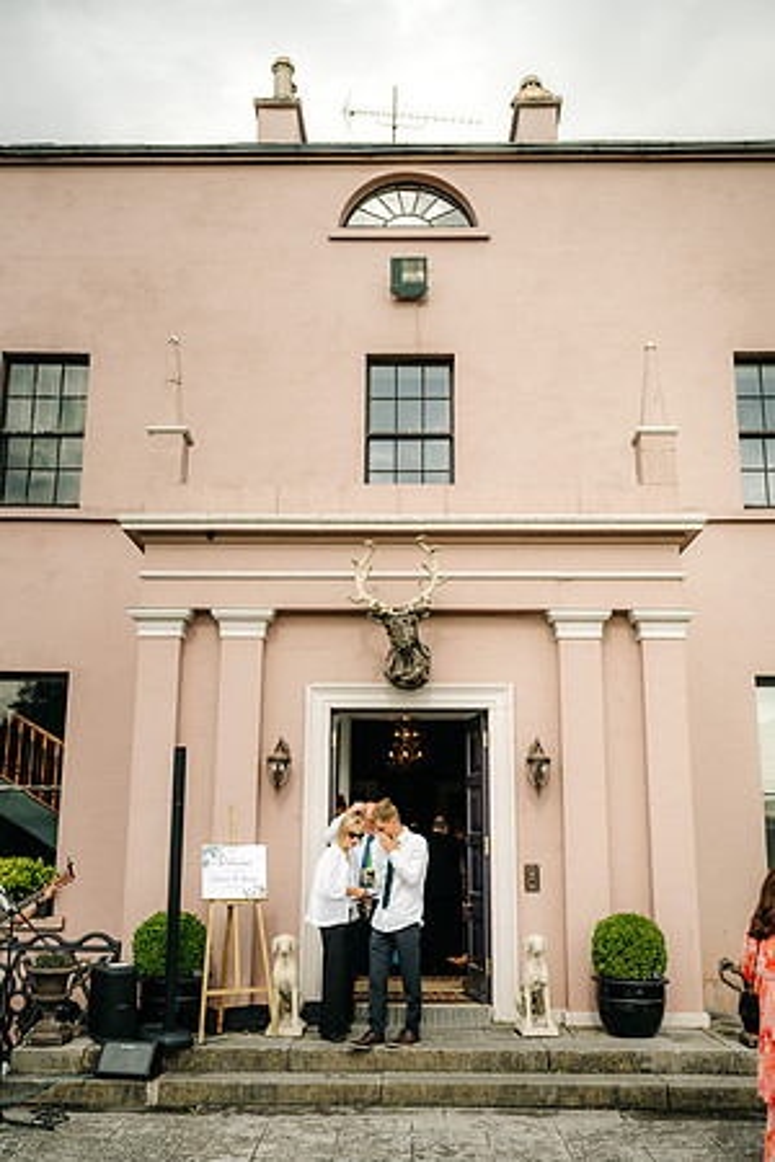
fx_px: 1130
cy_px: 581
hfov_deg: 37.9
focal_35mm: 35
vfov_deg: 54.4
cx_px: 388
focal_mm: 35
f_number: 2
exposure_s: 1/5000
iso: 100
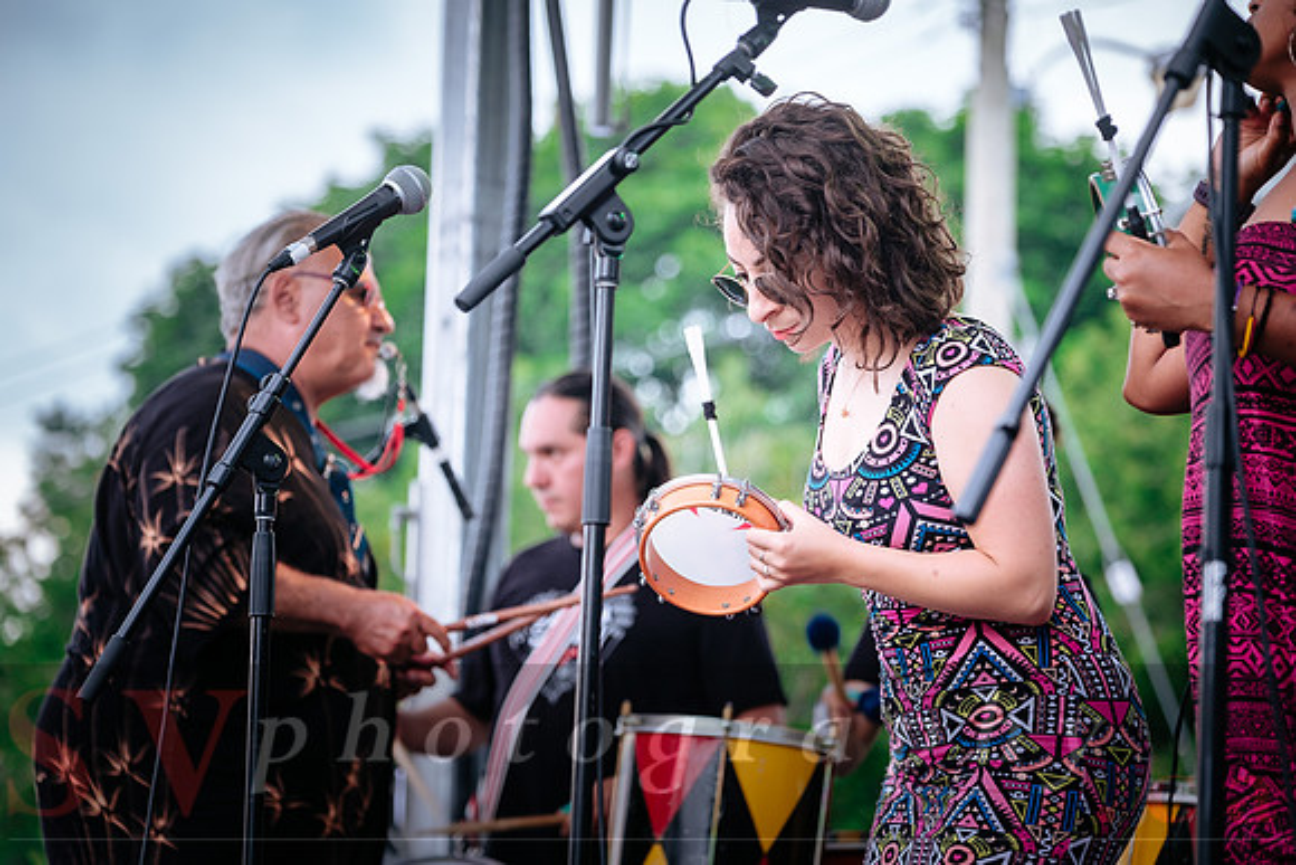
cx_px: 648
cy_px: 432
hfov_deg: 16.3
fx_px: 4537
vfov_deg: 10.9
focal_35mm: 126
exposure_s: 1/160
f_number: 2.8
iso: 200
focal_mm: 83.8
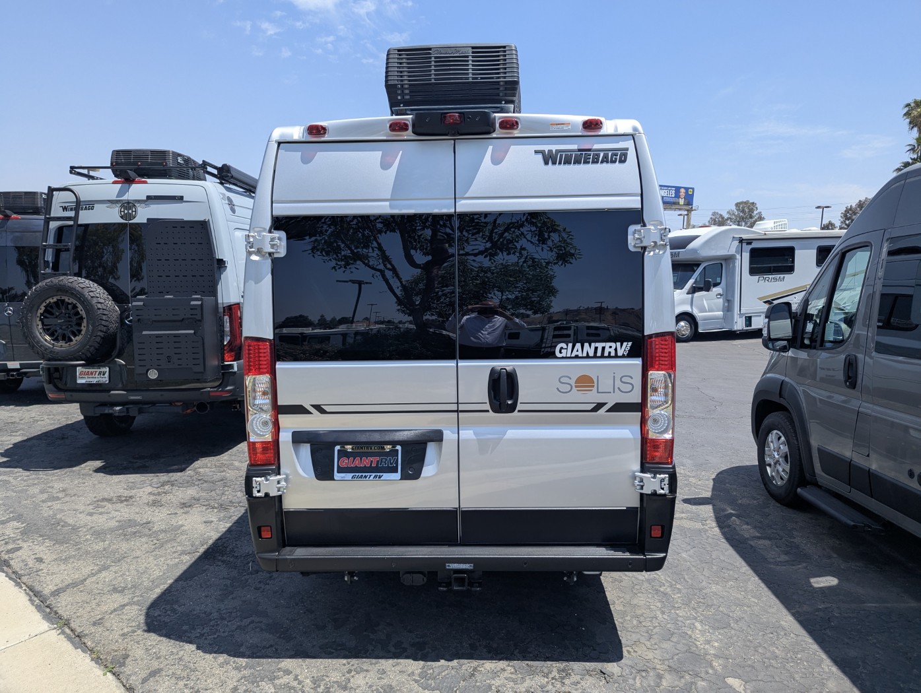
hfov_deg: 71.5
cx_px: 460
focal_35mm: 24
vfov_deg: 56.9
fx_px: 639
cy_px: 346
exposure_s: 1/1529
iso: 46
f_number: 1.85
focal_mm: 6.81
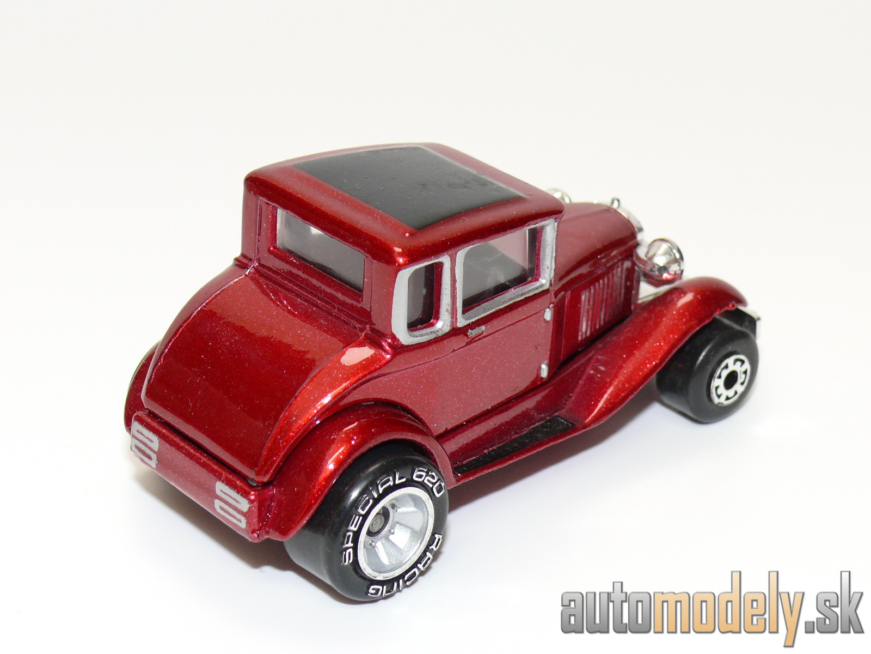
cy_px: 327
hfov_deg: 22.0
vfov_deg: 16.6
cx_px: 436
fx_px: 2239
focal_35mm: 89
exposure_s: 1/30
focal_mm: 12.5
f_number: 4
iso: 100
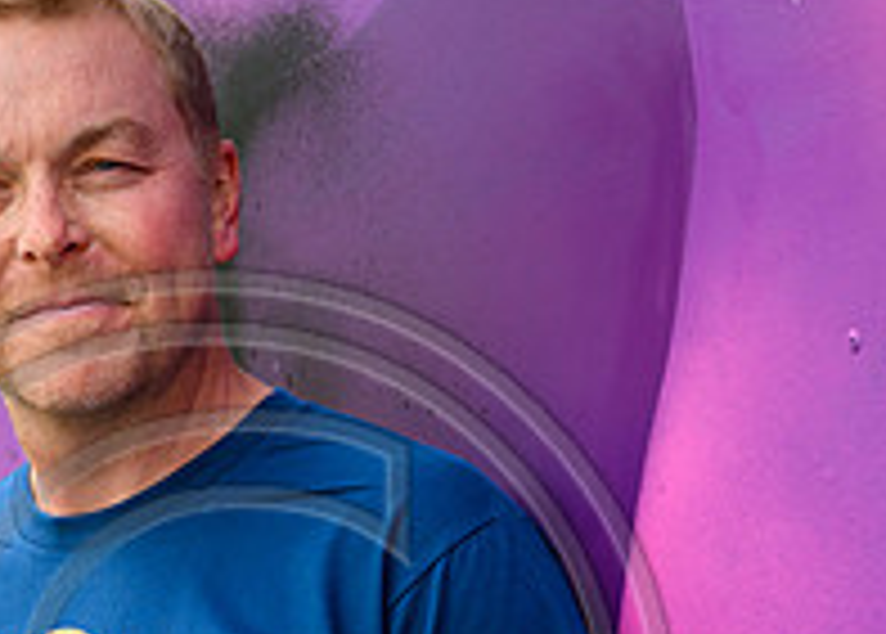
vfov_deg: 10.3
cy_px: 728
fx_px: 3475
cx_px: 195
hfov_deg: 14.5
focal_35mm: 138
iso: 250
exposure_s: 1/1250
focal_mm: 40
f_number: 2.8
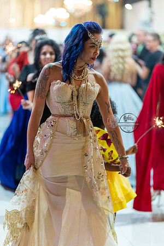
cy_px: 123
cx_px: 82
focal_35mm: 85
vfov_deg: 23.9
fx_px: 581
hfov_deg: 16.1
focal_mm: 85
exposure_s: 1/160
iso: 400
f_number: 1.4
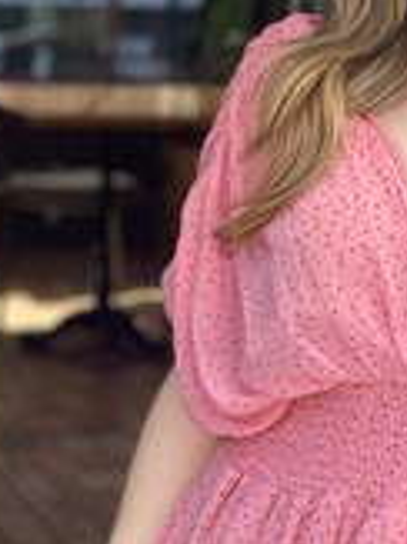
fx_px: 2072
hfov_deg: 11.0
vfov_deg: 15.0
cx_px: 467
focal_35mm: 132
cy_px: 255
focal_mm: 6
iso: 20
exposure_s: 1/204
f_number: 2
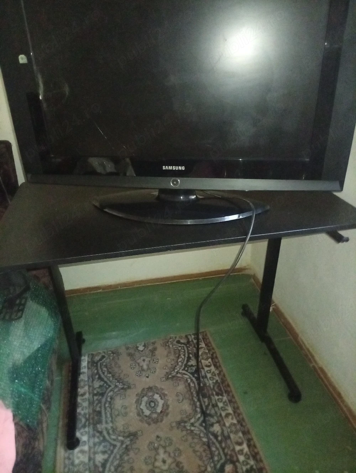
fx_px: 369
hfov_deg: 51.5
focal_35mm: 27
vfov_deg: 65.2
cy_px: 236
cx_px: 178
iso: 1698
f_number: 1.8
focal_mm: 3.84
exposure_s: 1/14.3
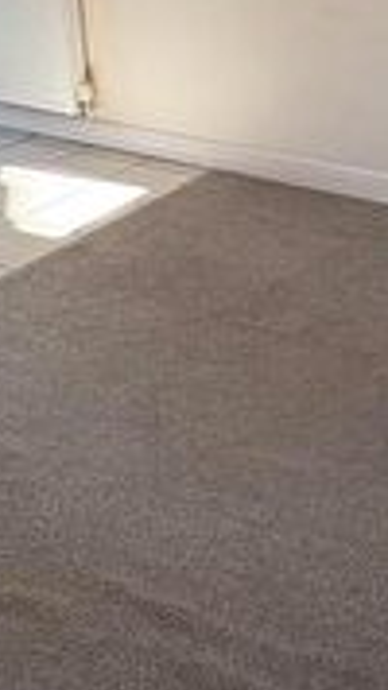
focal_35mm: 60
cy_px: 99
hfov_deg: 18.7
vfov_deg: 33.5
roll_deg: -0.7
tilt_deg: -17.3
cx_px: 489
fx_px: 1098
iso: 50
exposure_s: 1/99
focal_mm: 2.22
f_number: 2.2
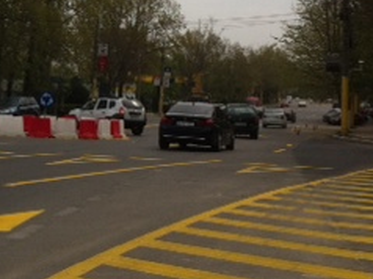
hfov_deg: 20.5
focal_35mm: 94
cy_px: 27
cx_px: 36
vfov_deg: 15.5
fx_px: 1012
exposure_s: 1/1588
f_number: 2.8
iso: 80
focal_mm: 3.85
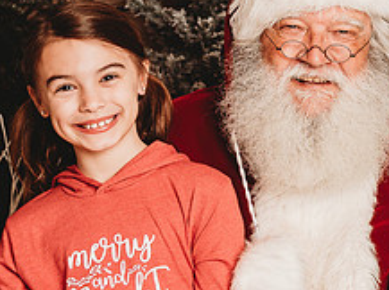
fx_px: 1492
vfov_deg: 11.1
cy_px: 150
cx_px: 336
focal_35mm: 133
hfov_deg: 14.7
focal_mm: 50
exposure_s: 1/160
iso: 100
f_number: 4
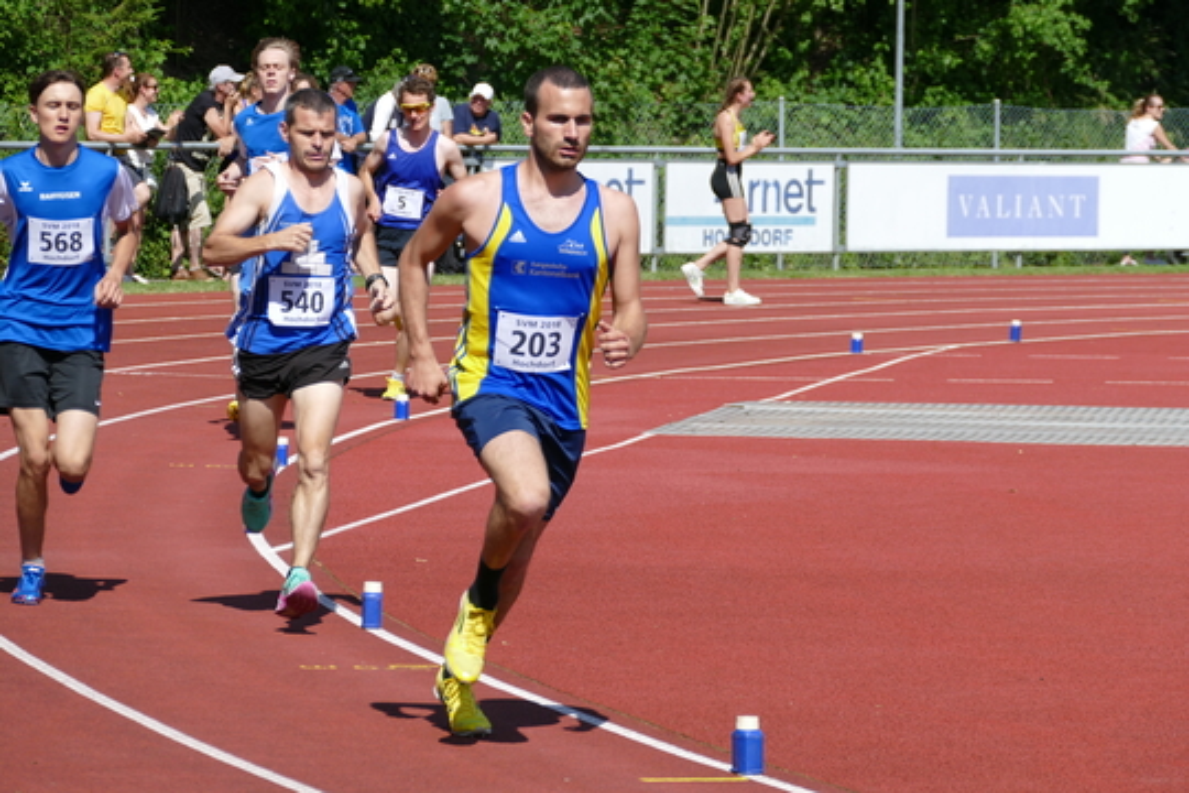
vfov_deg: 6.4
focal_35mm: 216
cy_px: 396
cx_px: 594
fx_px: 7133
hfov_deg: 9.5
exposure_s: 1/1000
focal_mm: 78.73
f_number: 4
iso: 125
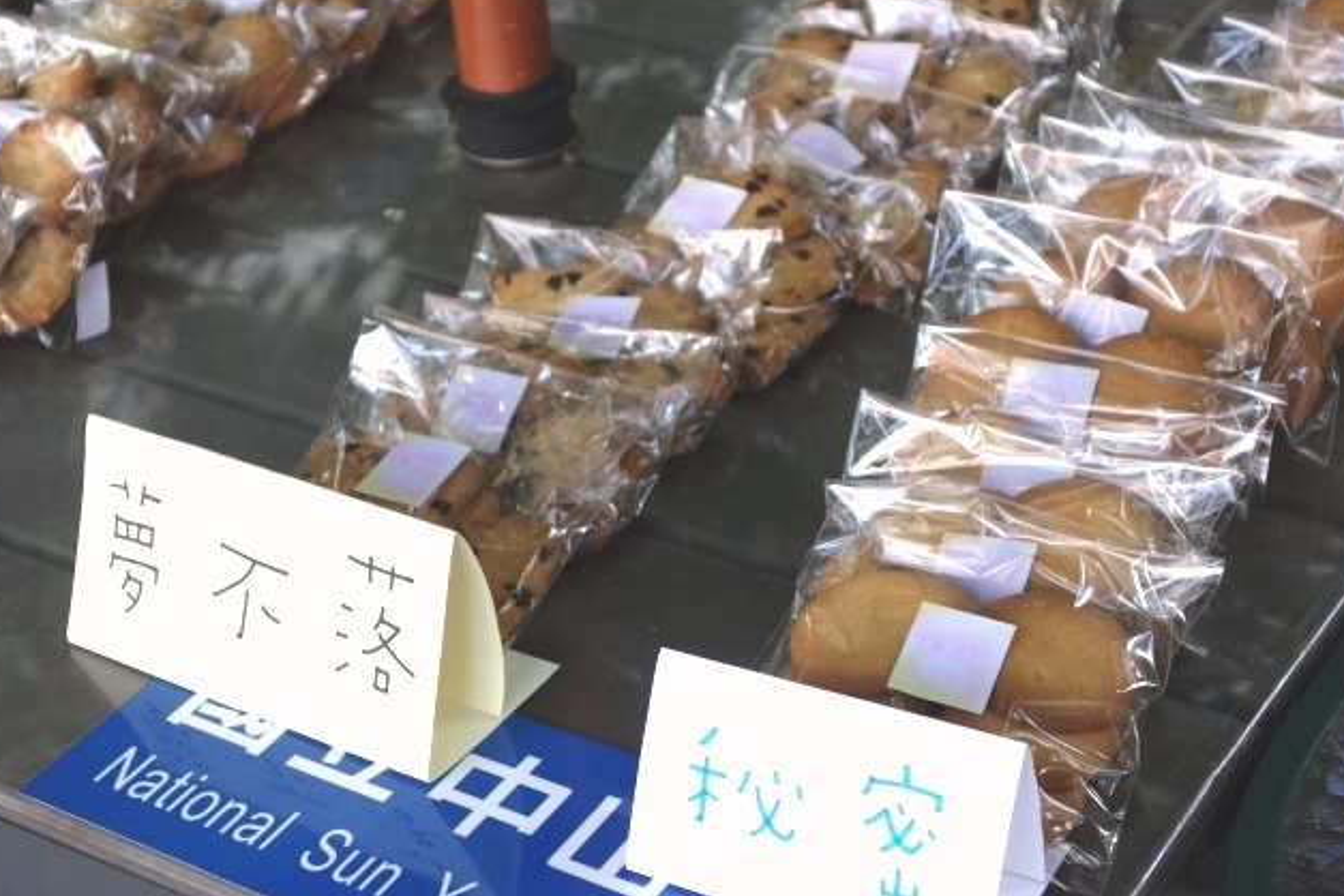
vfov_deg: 17.1
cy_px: 430
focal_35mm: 80
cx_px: 585
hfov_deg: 25.3
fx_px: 2986
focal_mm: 18.23
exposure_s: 1/200
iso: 250
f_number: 3.2
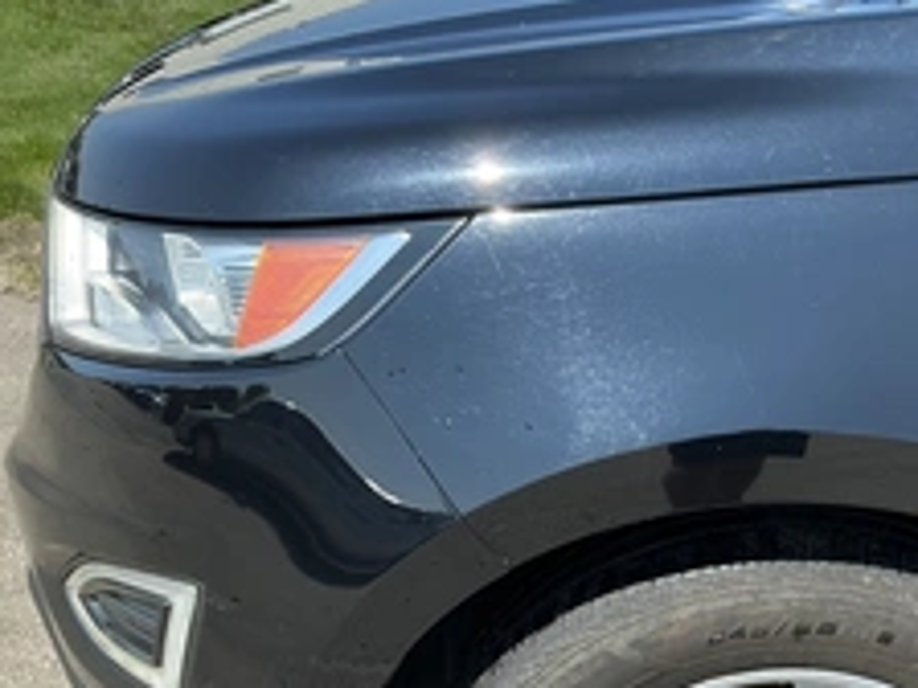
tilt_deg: -30.9
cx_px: 721
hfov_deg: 37.0
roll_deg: -0.2
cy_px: 598
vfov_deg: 28.2
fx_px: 1326
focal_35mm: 50
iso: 25
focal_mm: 3
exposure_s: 1/978
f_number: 1.8
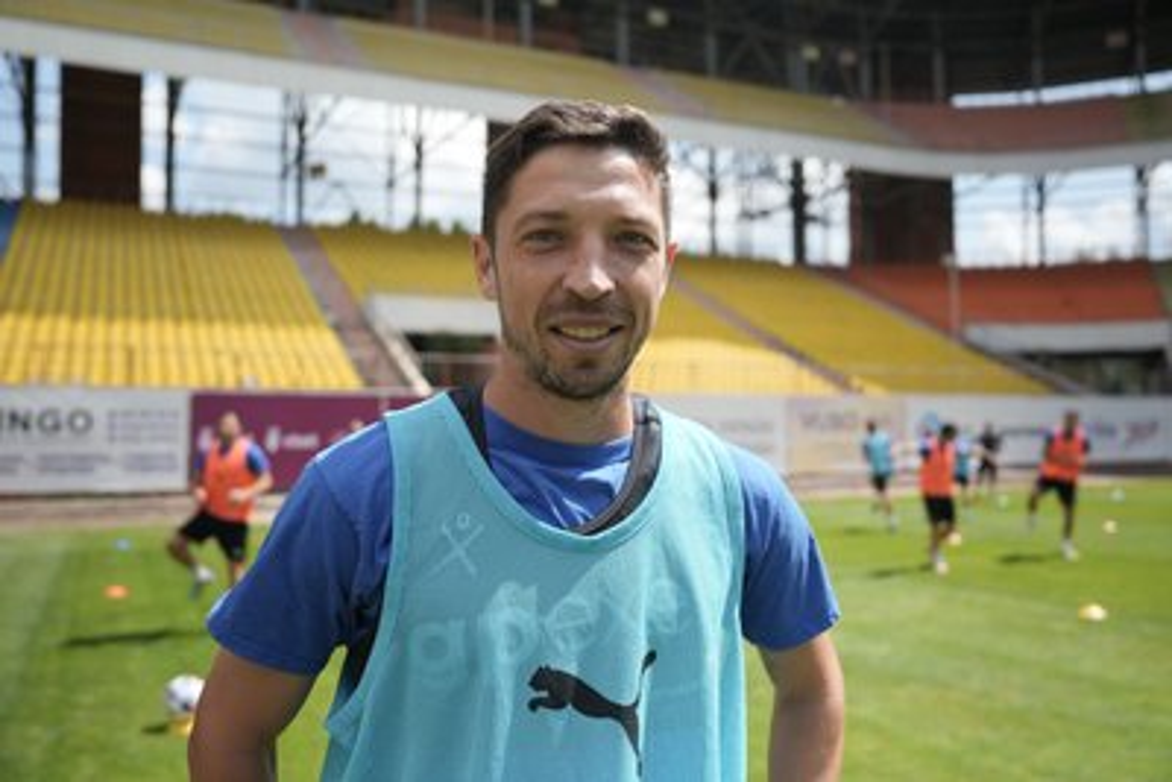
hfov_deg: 60.3
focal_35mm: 31
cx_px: 586
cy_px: 391
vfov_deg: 42.4
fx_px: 1010
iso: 125
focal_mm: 31
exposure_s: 1/50
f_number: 2.8
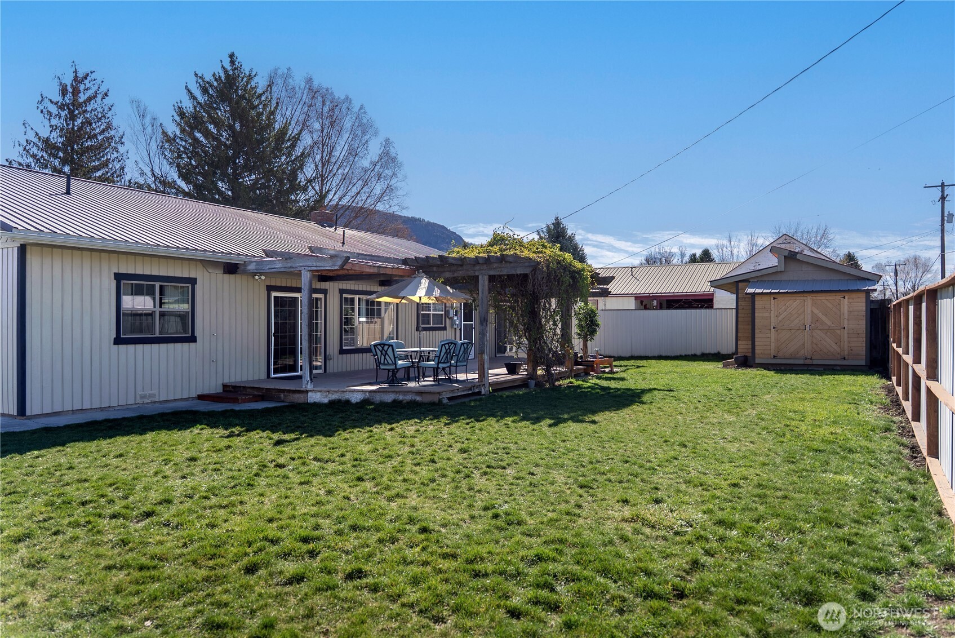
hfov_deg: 70.8
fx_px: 671
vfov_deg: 50.8
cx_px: 478
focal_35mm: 25
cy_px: 319
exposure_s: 1/8000
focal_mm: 25.3
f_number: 3.2
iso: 40
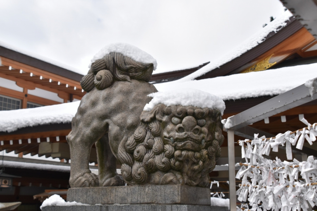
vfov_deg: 23.8
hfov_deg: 35.1
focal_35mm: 57
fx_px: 502
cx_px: 158
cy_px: 106
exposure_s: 1/2000
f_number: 8
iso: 400
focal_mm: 38
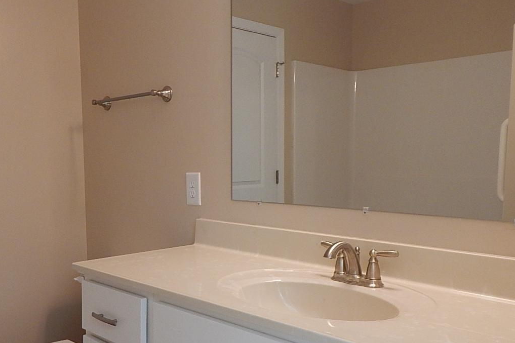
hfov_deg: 52.9
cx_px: 218
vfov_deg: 36.6
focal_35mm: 36
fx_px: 515
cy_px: 218
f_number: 3
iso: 200
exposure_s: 1/30
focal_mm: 4
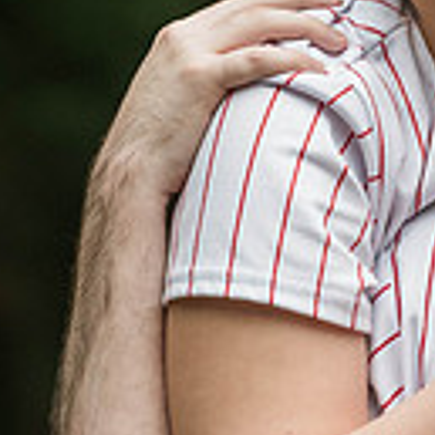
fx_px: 9298
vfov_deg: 2.7
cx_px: 468
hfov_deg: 2.7
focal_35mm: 654
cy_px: 28
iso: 2000
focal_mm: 160
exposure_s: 1/1000
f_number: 4
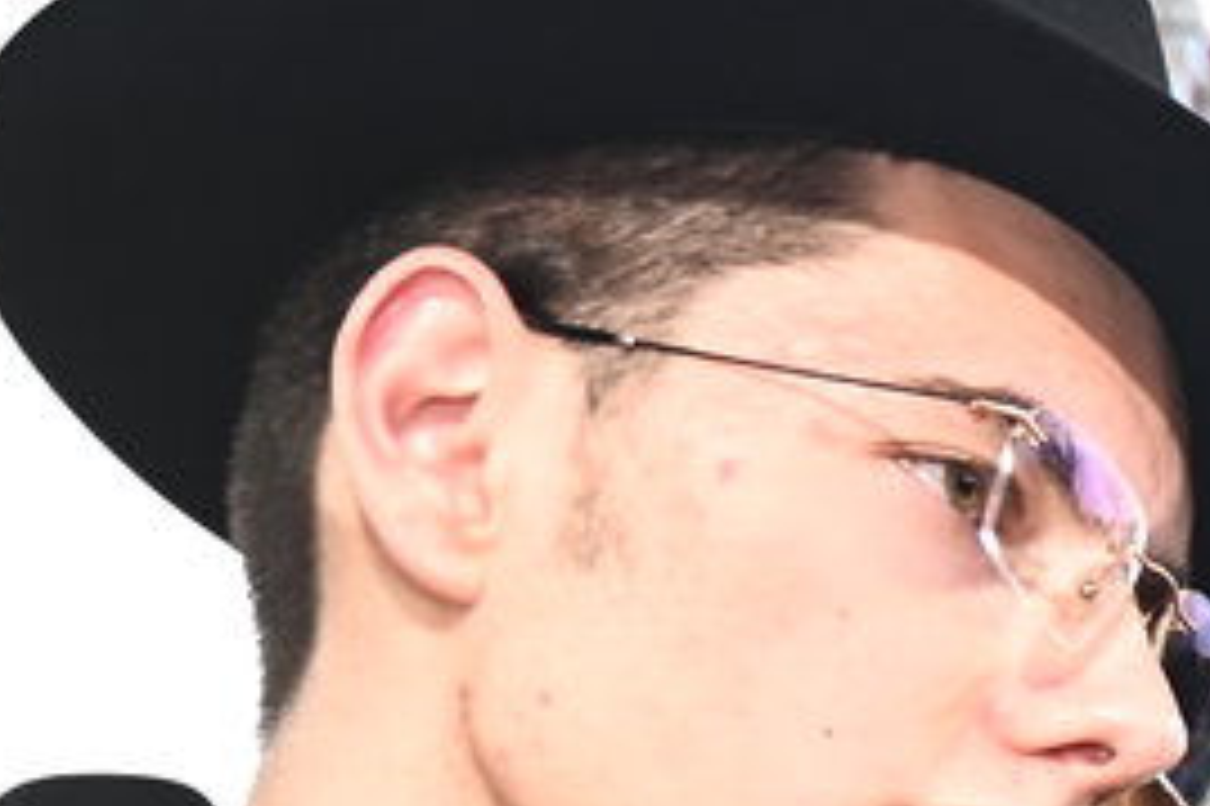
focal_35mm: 151
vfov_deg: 8.4
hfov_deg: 12.3
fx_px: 5072
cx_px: 2290
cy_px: 1803
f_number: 3.2
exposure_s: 1/200
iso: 800
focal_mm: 29
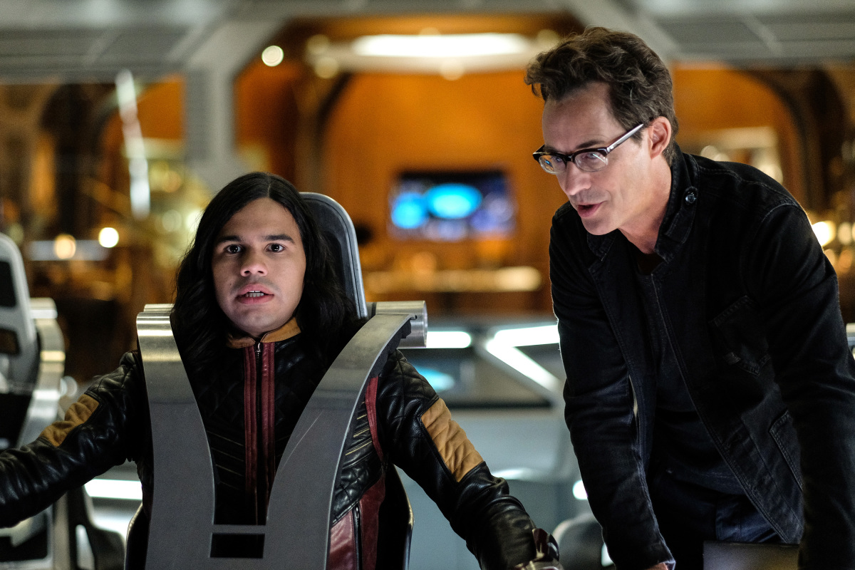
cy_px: 285
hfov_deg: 24.2
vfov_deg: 16.3
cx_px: 428
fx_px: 1995
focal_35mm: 84
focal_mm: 56
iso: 3200
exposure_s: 1/250
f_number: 1.2
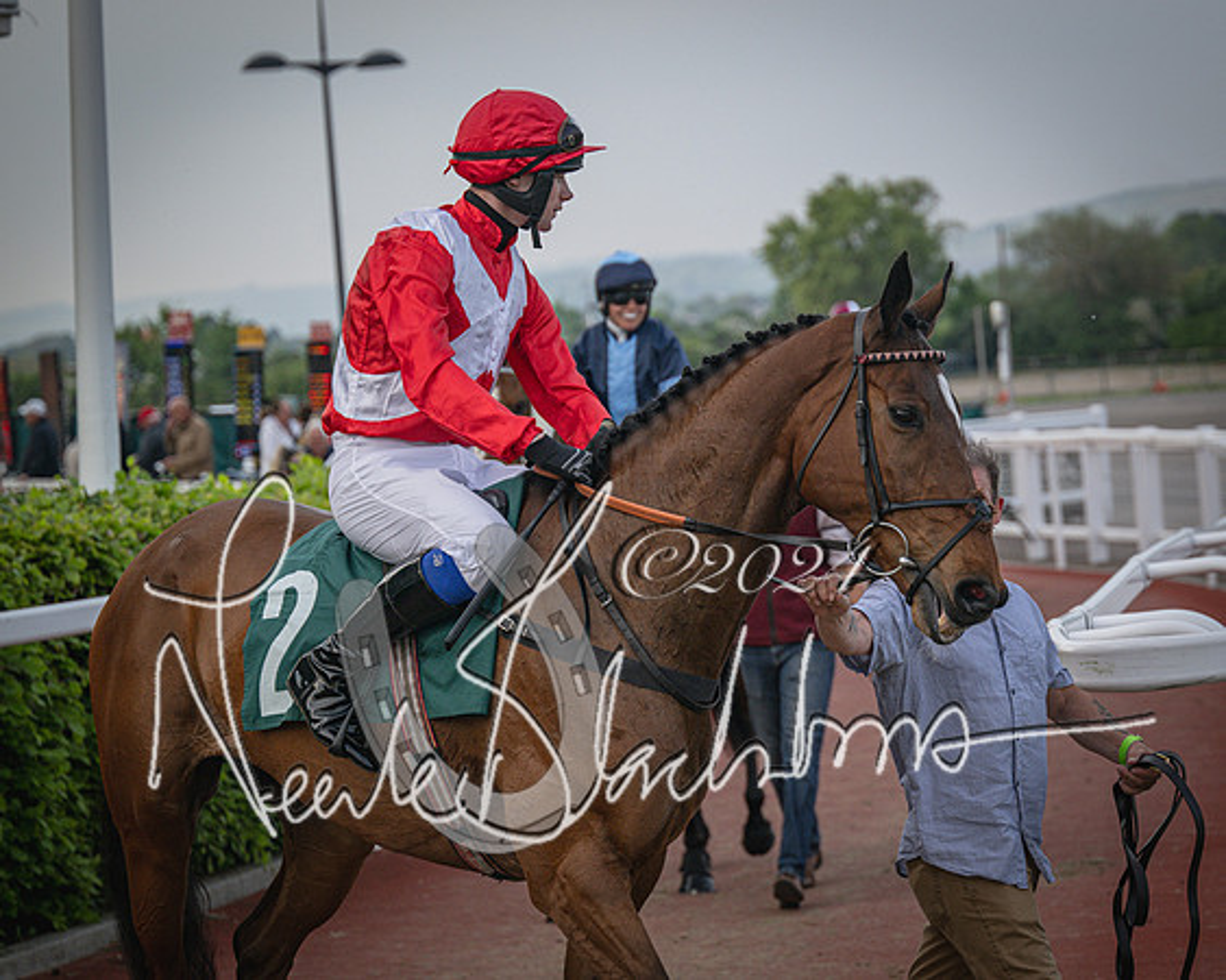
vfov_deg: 11.9
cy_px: 431
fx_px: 4715
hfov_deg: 14.8
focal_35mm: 130
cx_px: 859
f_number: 4
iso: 400
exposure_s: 1/1600
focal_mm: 98
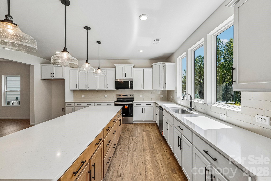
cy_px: 90
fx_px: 113
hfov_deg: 100.4
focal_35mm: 15
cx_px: 136
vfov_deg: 77.3
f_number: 8
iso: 125
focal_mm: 10
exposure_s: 1/30
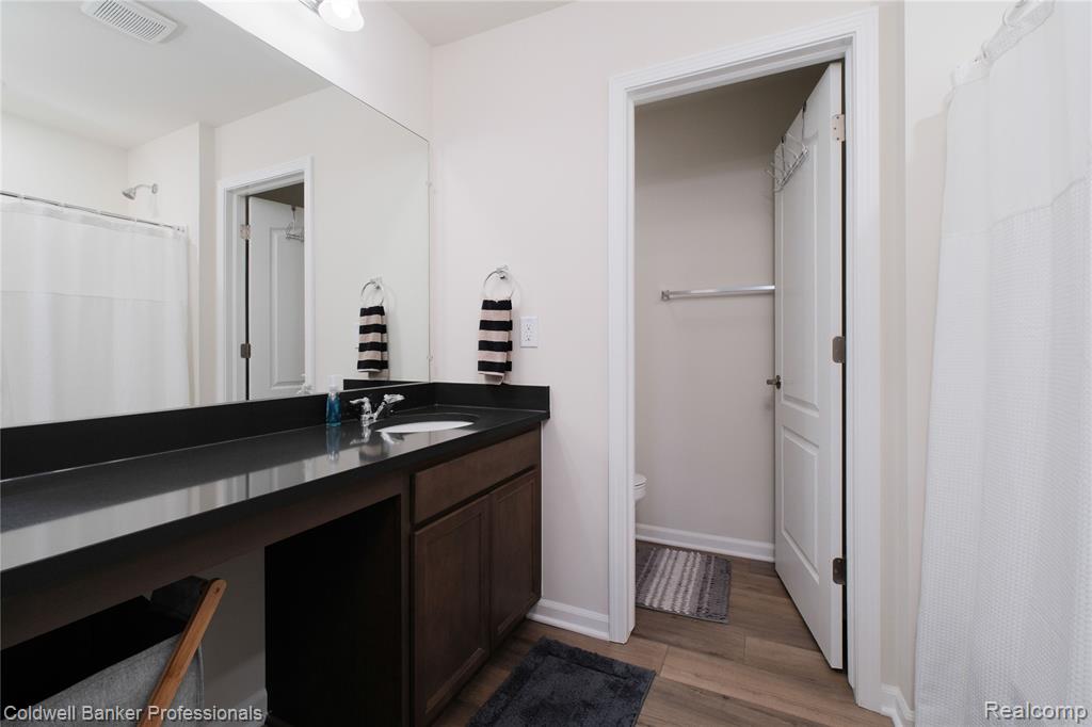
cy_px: 364
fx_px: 455
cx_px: 546
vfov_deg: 77.3
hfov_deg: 100.4
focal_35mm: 15
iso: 800
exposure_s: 1/125
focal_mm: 10
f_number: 6.4
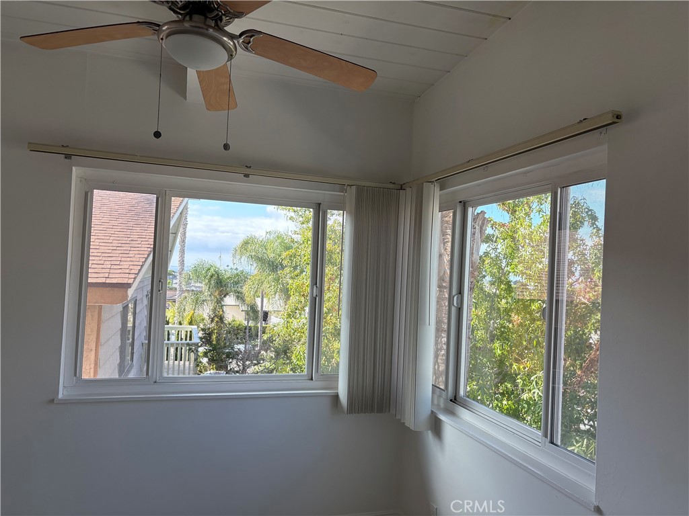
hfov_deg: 67.3
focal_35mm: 26
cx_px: 344
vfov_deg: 53.1
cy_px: 258
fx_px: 518
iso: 64
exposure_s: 1/596
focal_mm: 5.96
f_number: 1.6
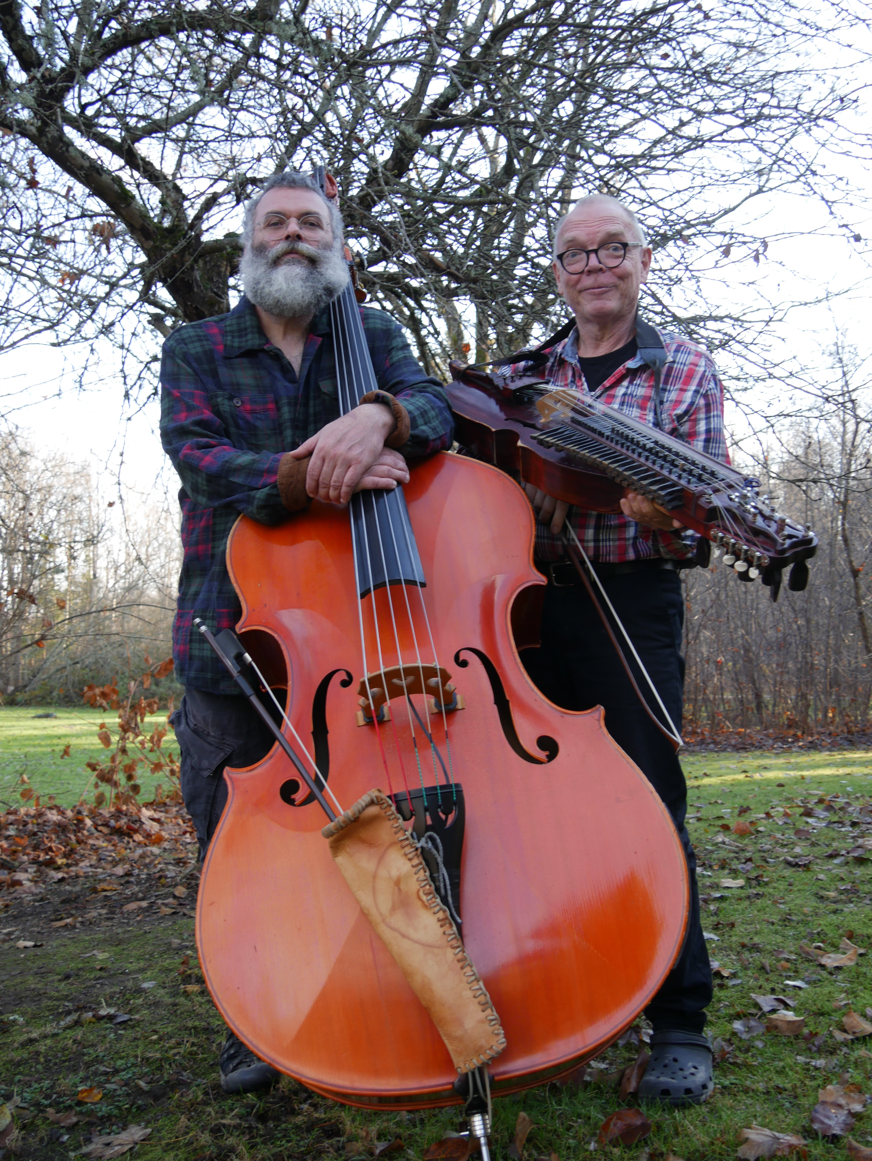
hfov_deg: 41.8
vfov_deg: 53.9
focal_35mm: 34
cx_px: 436
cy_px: 580
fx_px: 1141
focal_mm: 17
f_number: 3.7
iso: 200
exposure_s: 1/125
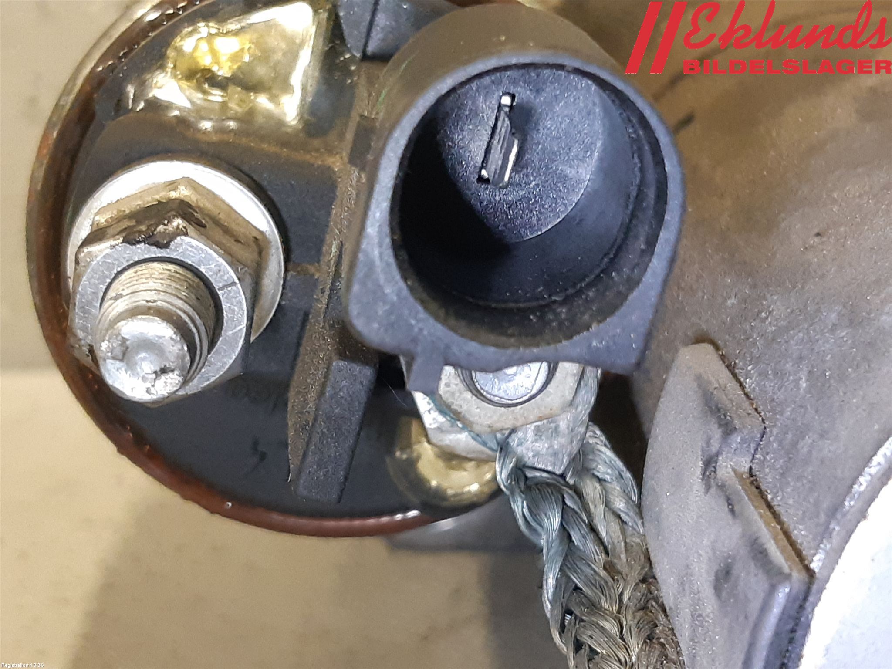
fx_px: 670
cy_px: 334
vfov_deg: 53.1
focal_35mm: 26
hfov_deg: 67.3
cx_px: 446
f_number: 1.7
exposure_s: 1/50
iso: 250
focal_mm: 3.93
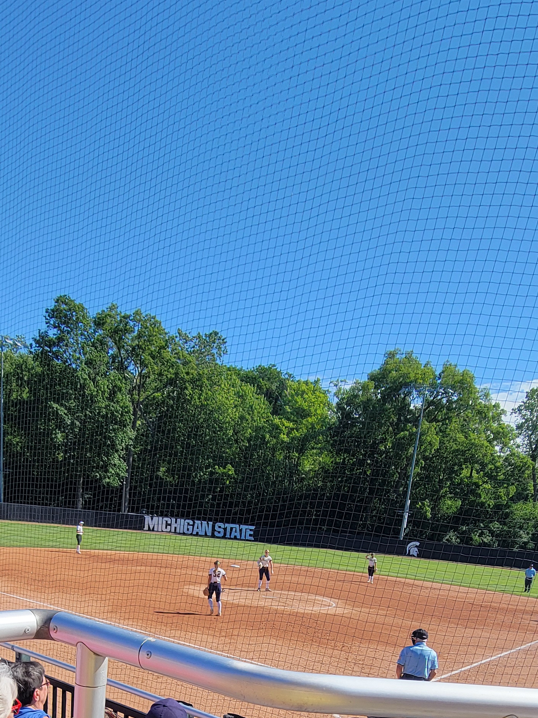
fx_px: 580
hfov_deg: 49.6
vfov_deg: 52.9
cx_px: 228
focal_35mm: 28
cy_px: 687
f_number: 2.2
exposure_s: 1/1148
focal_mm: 2.2
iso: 50
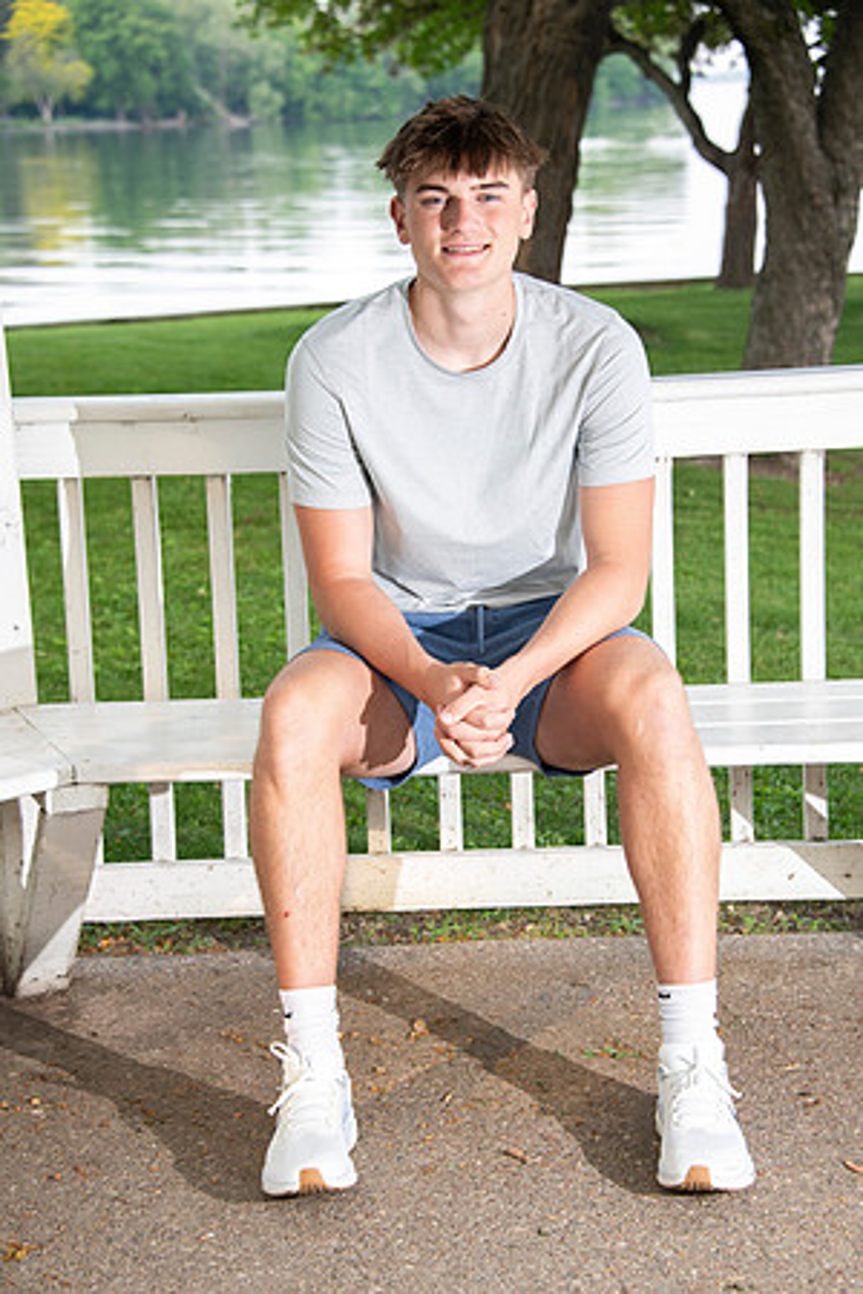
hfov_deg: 17.5
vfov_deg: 26.0
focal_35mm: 78
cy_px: 647
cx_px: 432
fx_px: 2805
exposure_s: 1/160
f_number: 5.6
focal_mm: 78
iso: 320
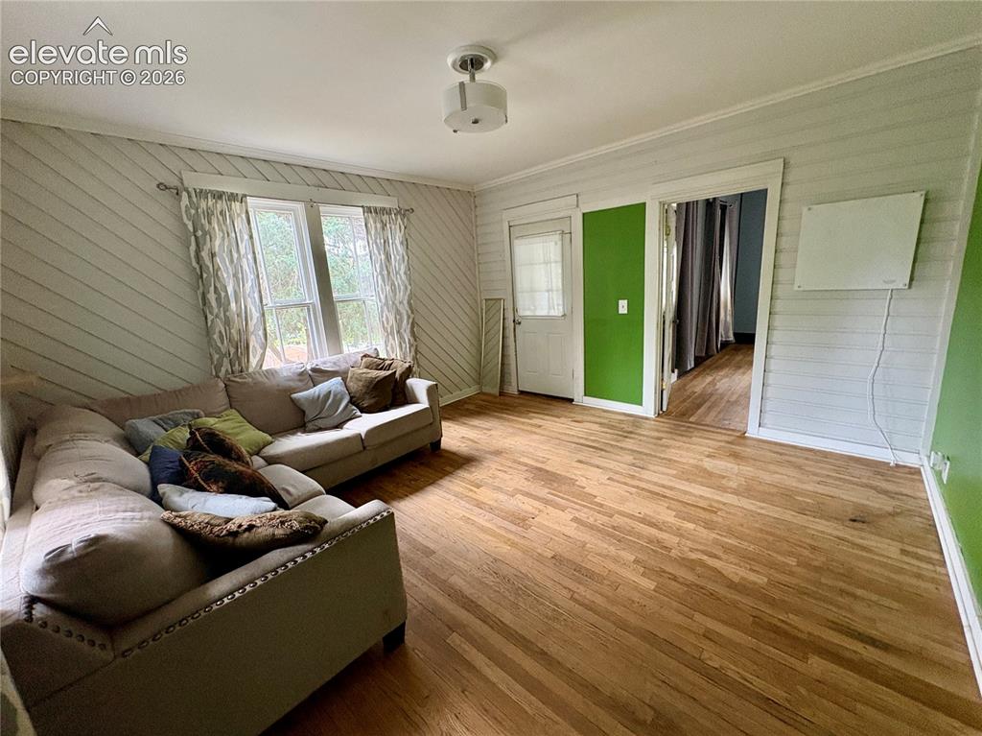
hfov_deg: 102.1
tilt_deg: -13.8
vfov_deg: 85.6
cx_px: 491
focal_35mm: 14
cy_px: 368
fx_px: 397
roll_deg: +4.4
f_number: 2.2
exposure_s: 1/60
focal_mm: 2.22
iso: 400
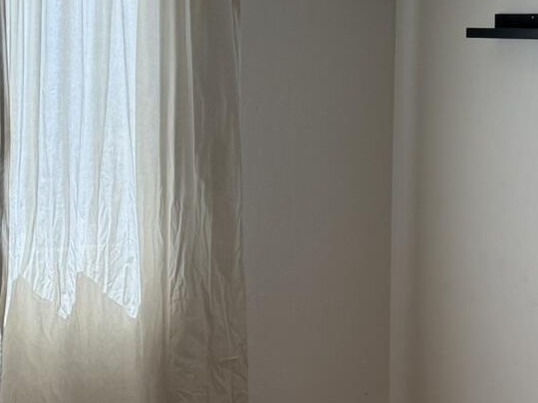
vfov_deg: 16.2
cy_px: 117
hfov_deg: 21.4
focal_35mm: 91
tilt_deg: -3.3
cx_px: 136
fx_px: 1414
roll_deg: -0.1
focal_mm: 6.76
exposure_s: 1/271
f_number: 1.78
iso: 100
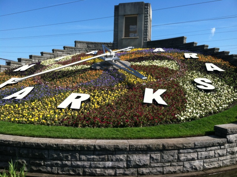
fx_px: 239
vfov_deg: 40.6
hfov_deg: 52.7
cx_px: 118
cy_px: 88
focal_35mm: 35
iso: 80
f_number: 2.8
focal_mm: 3.85
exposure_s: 1/938
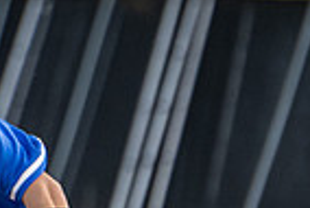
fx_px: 17196
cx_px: -178
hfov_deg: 1.0
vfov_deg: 0.7
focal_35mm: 1995
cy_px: 315
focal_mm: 330
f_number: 5.6
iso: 1400
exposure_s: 1/1000
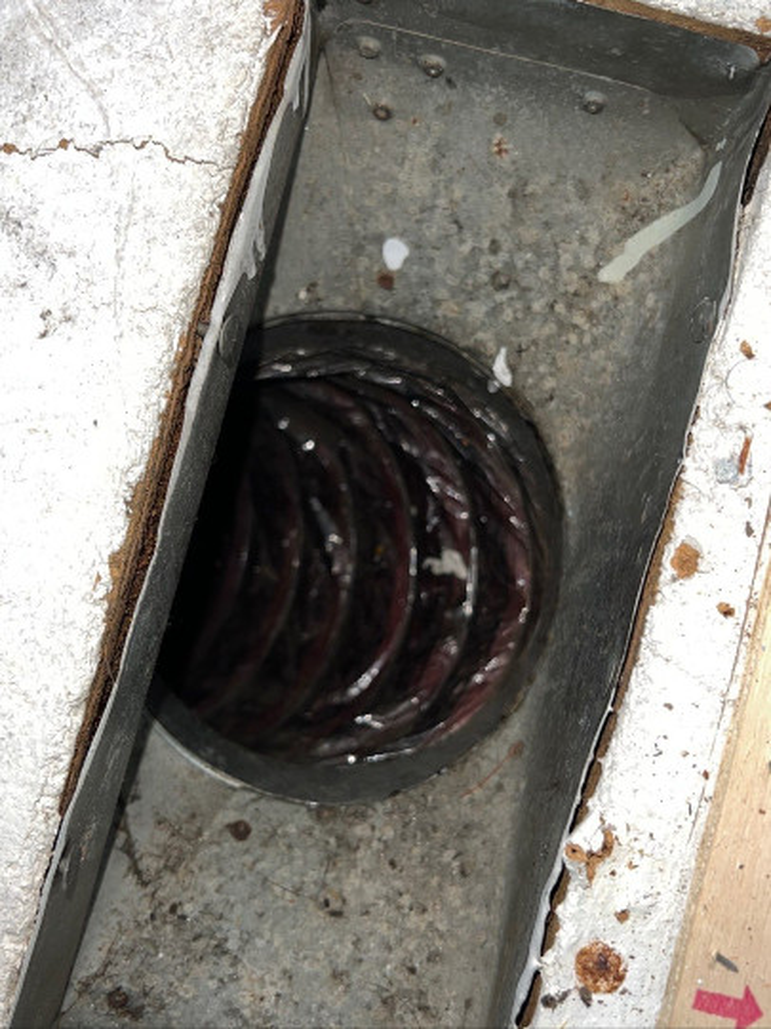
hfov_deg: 48.2
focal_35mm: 29
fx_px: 861
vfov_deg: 61.7
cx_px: 386
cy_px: 514
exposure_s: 1/120
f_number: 2.2
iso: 32
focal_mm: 4.2
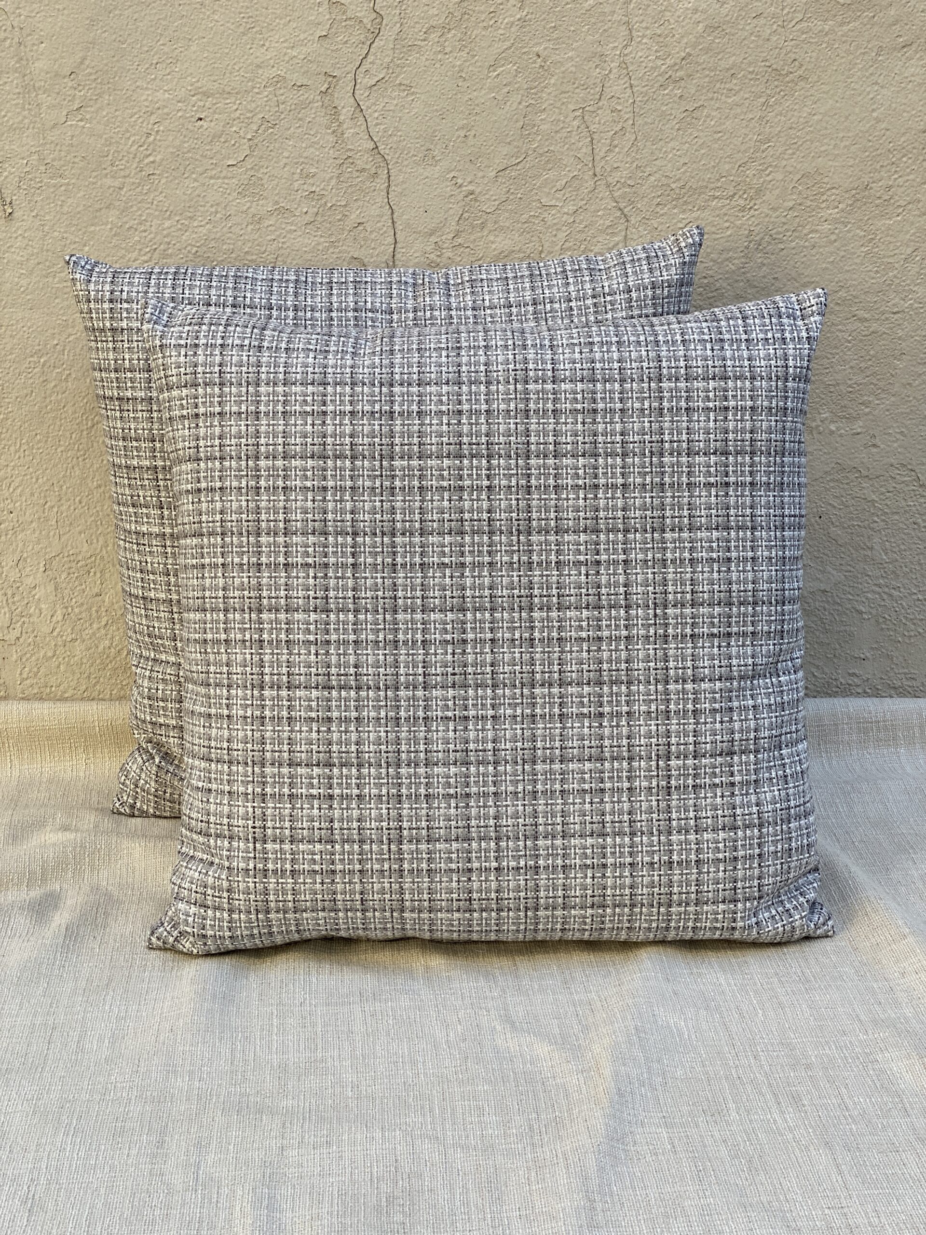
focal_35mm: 52
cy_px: 618
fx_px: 1855
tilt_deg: -18.0
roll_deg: -0.3
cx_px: 463
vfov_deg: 36.8
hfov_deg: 28.0
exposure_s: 1/122
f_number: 2
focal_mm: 6
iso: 20
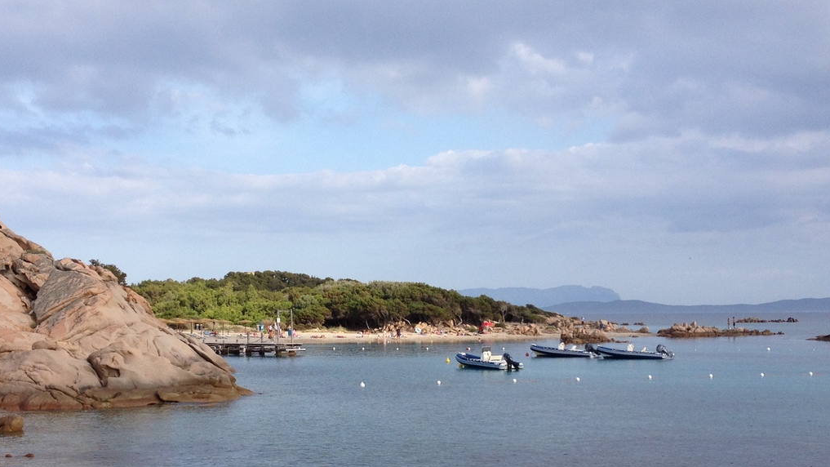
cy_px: 319
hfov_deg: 34.8
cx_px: 362
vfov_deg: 20.0
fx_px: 1320
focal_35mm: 60
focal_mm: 4.28
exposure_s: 1/951
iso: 50
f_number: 2.4
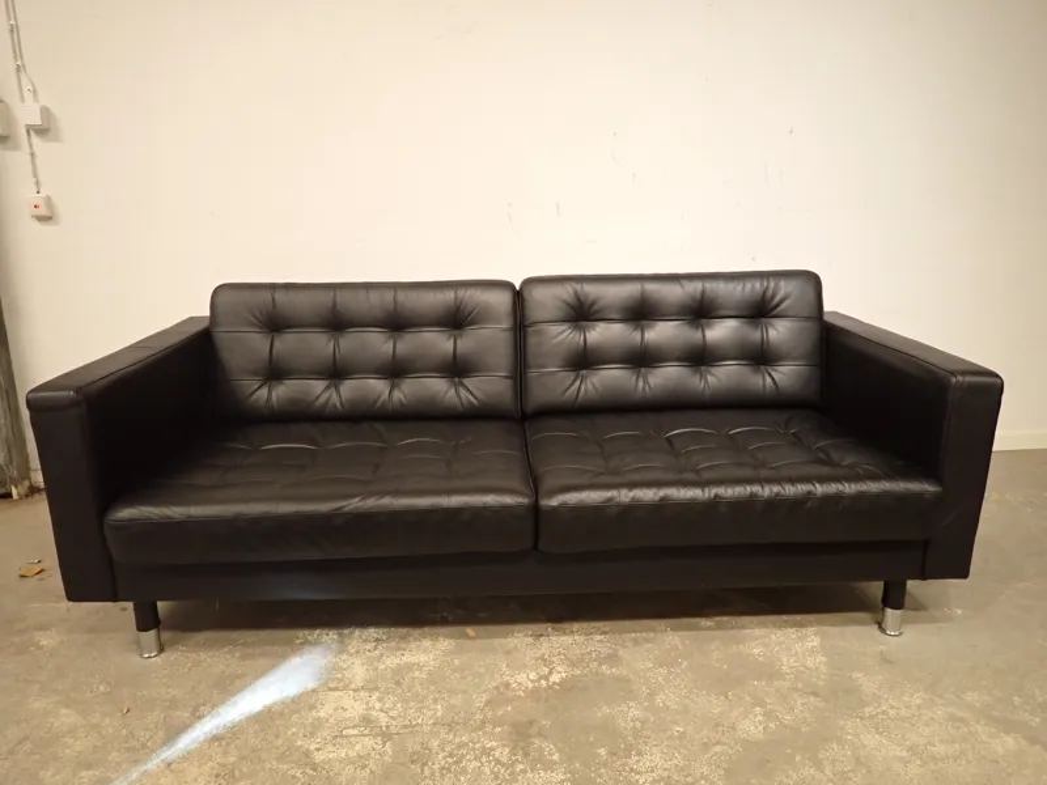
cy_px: 392
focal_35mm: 19
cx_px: 524
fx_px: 575
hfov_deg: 84.7
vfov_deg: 68.7
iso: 400
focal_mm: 3.33
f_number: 2
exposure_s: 1/30
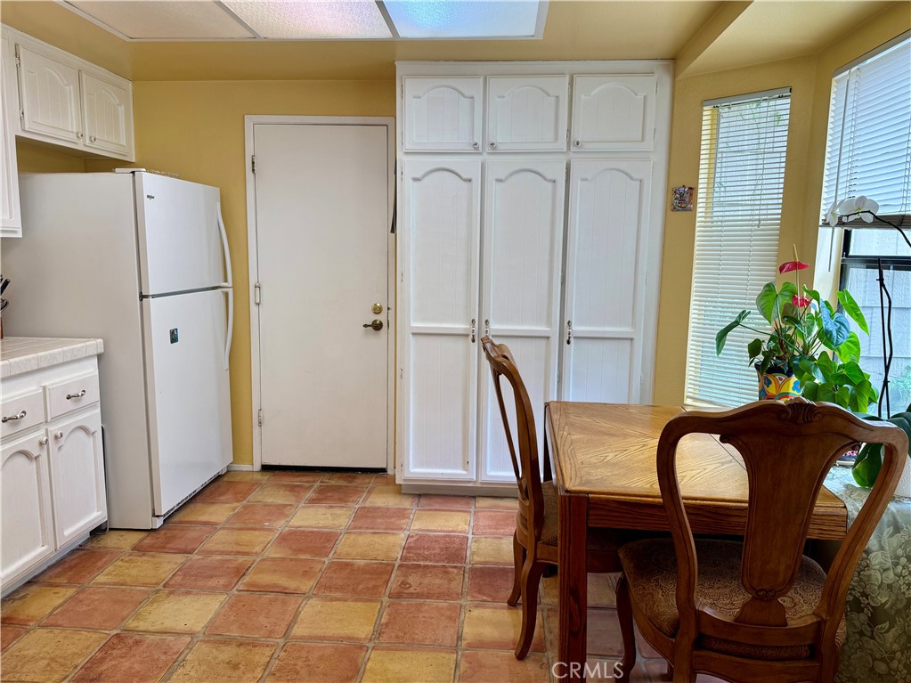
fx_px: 632
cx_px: 456
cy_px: 342
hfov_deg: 71.6
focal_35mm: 24
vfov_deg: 56.8
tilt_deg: -8.4
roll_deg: -3.3
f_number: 1.78
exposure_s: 1/120
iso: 64
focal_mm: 6.76
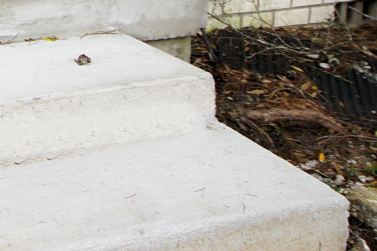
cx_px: -309
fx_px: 796
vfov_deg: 15.0
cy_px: -235
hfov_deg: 19.5
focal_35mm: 76
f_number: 4.5
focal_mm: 12
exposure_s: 1/160
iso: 200
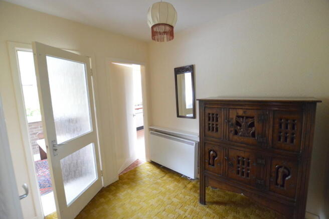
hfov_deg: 100.4
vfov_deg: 77.2
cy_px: 110
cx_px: 164
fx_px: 137
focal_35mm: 15
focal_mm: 10
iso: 3200
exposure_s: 1/30
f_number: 3.5
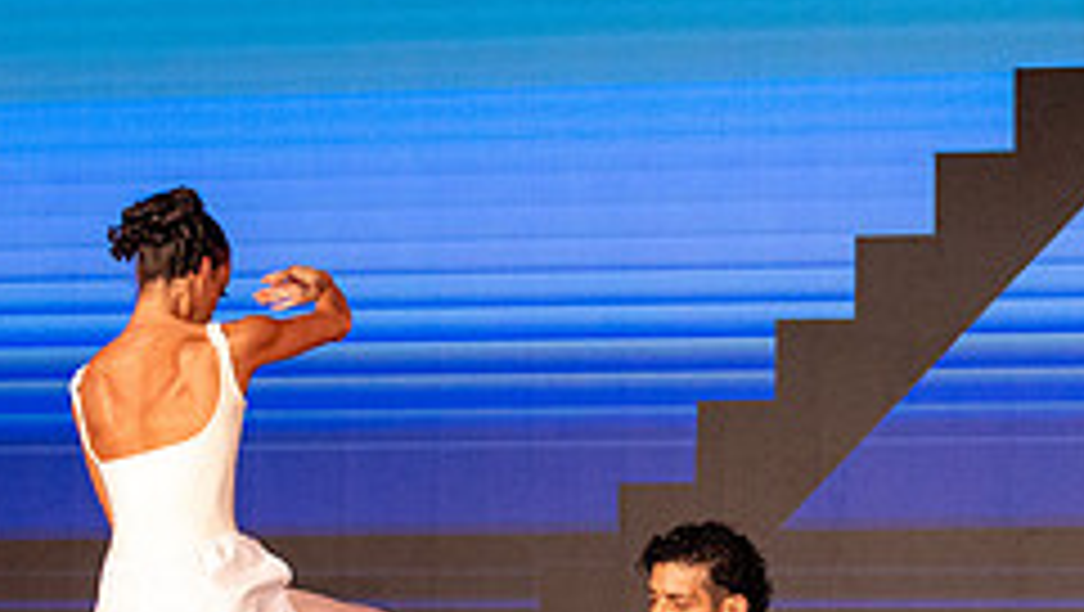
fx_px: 7393
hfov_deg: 8.4
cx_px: 630
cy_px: 364
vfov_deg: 4.7
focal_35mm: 257
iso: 6400
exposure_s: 1/640
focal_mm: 102
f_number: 4
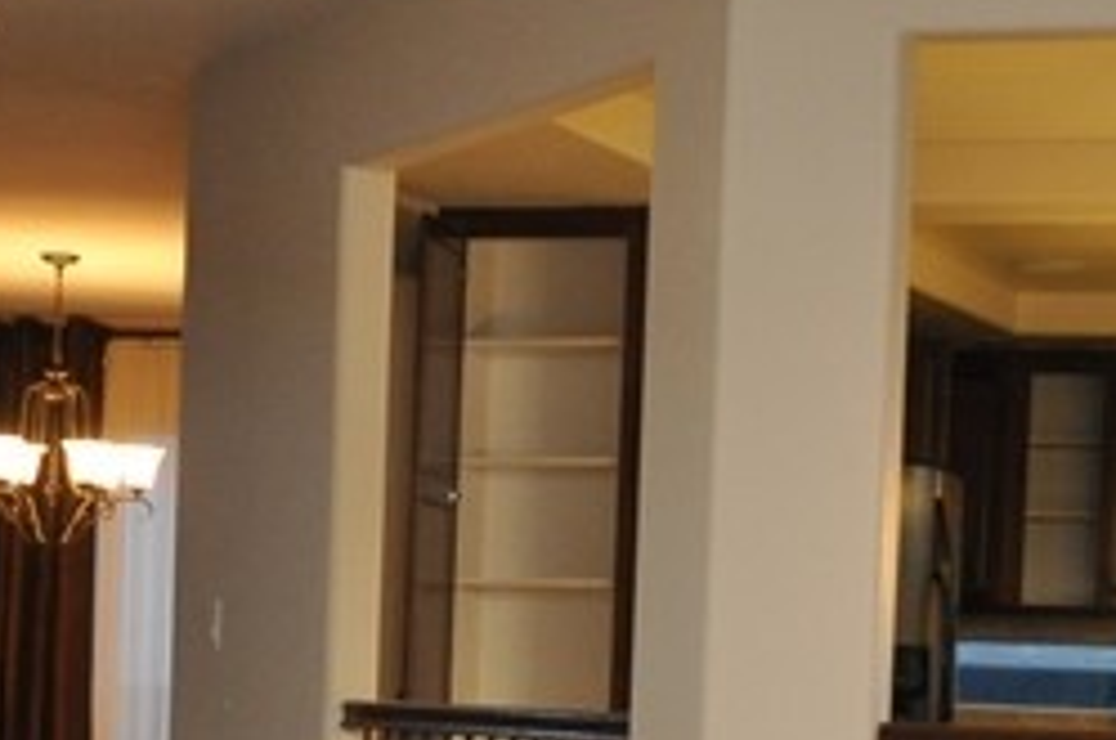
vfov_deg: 11.9
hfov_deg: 18.5
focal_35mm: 111
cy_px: 955
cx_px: 583
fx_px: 3434
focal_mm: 18
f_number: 4
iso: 800
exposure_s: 1/60
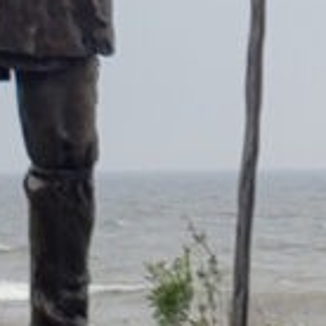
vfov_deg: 9.7
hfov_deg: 9.9
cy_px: -274
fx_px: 1822
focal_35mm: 171
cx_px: 501
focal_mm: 4.3
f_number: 2.4
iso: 50
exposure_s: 1/838
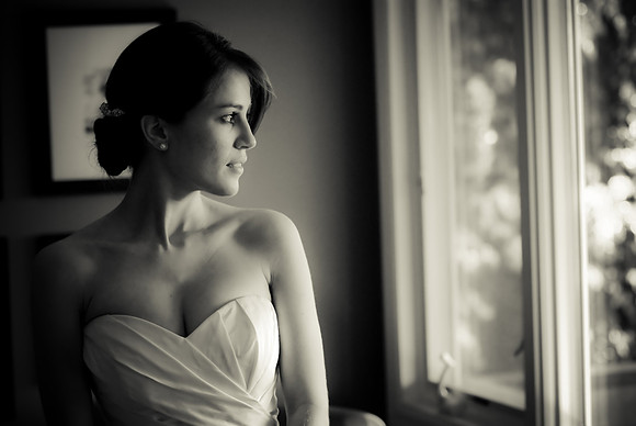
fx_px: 1857
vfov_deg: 13.1
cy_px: 213
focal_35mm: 105
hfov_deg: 19.4
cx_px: 318
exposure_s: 1/250
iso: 640
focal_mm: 70
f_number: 3.2
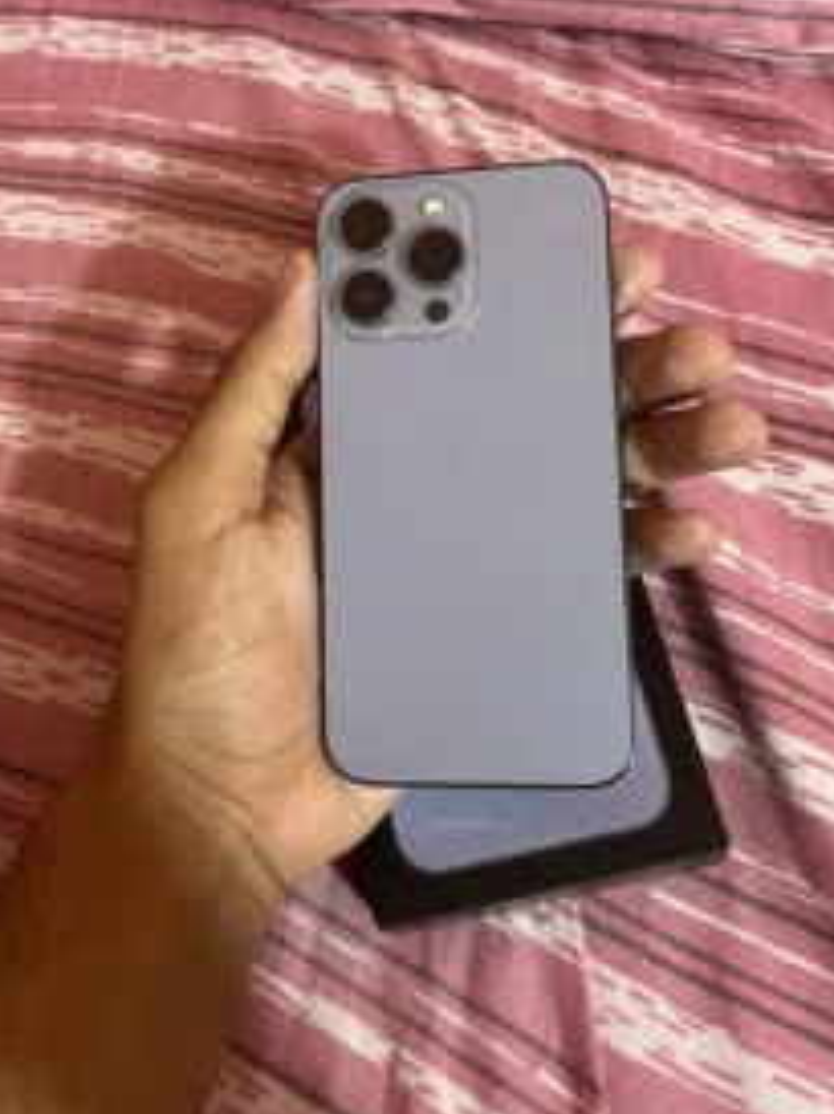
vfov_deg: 48.5
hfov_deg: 37.4
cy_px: 411
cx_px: 309
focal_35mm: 38
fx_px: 1223
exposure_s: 1/60
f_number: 1.6
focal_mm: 5.1
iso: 400
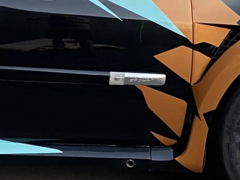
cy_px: 68
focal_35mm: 123
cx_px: -9
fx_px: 852
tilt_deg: -12.8
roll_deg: +4.0
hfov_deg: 15.7
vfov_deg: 12.0
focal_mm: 4.25
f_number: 1.8
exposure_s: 1/66
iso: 125
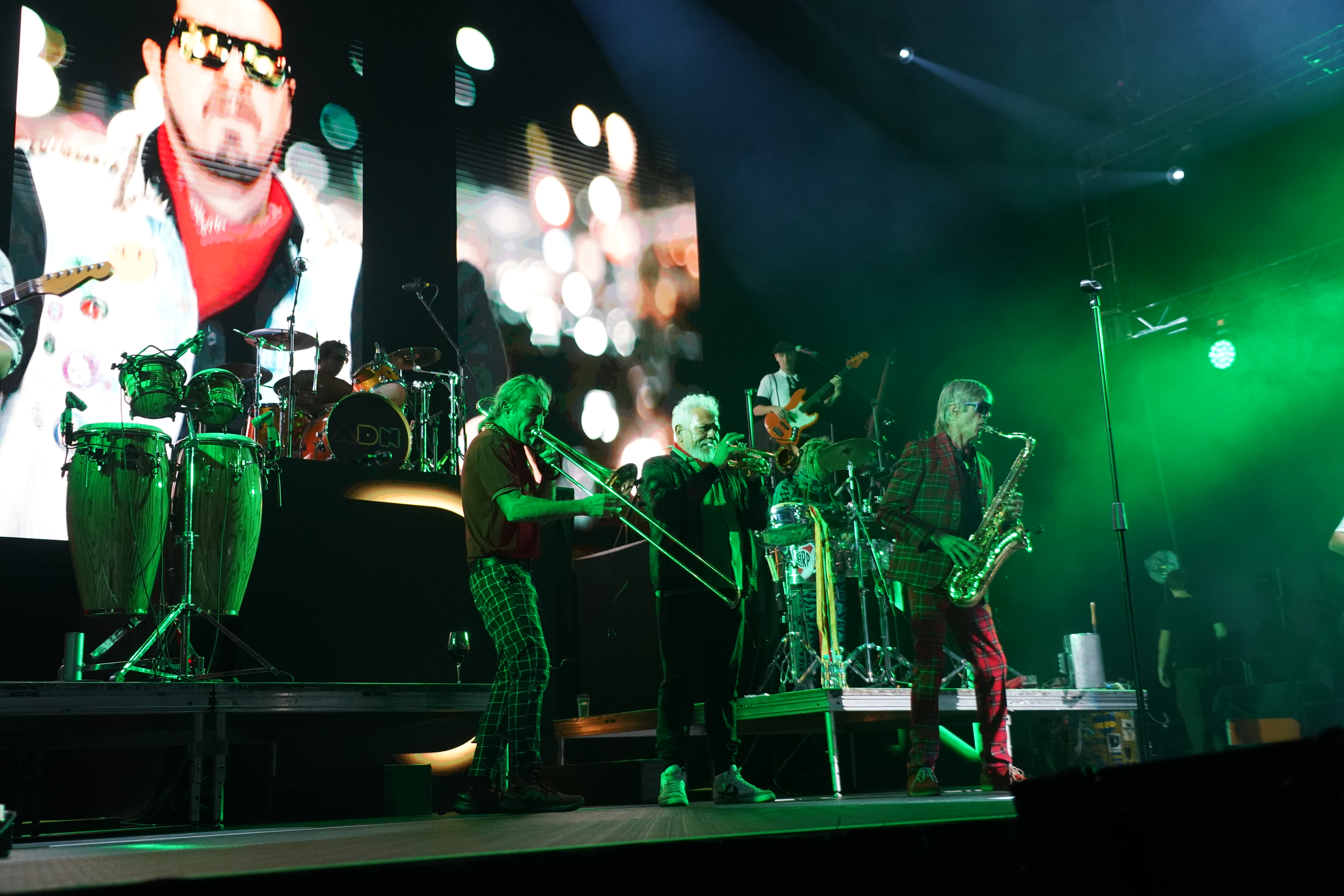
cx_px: 672
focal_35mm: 35
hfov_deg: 54.4
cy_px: 448
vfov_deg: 37.9
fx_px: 1307
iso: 5000
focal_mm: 35
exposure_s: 1/160
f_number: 4
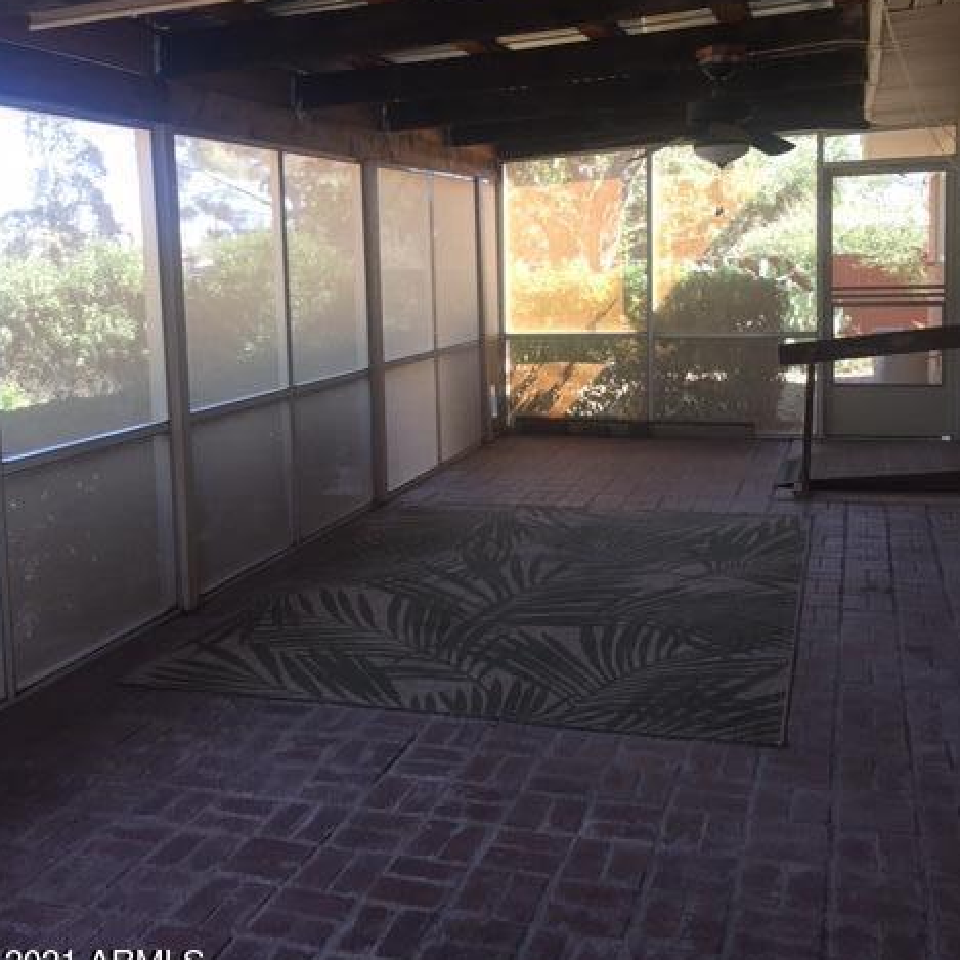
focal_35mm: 35
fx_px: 1098
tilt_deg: -4.4
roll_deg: +1.2
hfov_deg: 47.2
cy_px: 364
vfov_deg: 46.8
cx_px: 483
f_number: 2.2
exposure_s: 1/30
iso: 25
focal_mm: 4.15
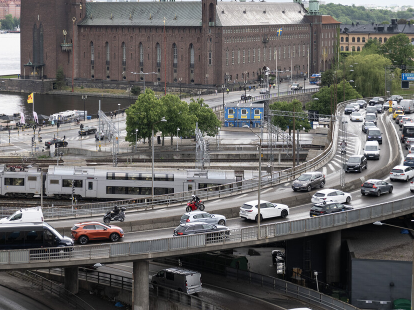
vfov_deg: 18.2
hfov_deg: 24.0
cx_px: 74
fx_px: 957
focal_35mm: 80
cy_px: 44
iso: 400
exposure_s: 1/2000
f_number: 2.8
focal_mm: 43
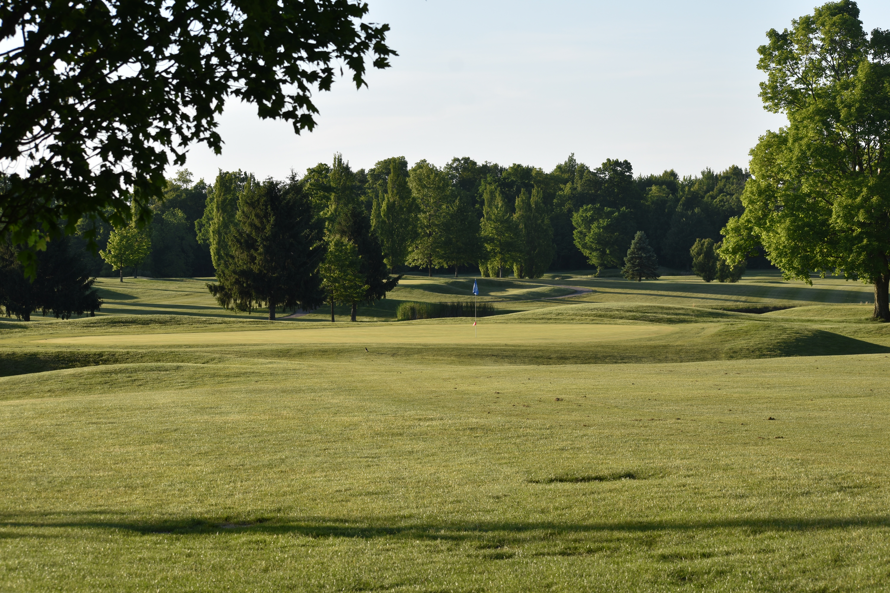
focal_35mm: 105
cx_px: 445
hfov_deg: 19.5
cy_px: 296
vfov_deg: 13.0
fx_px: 2596
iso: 100
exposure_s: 1/160
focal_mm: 70
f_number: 8
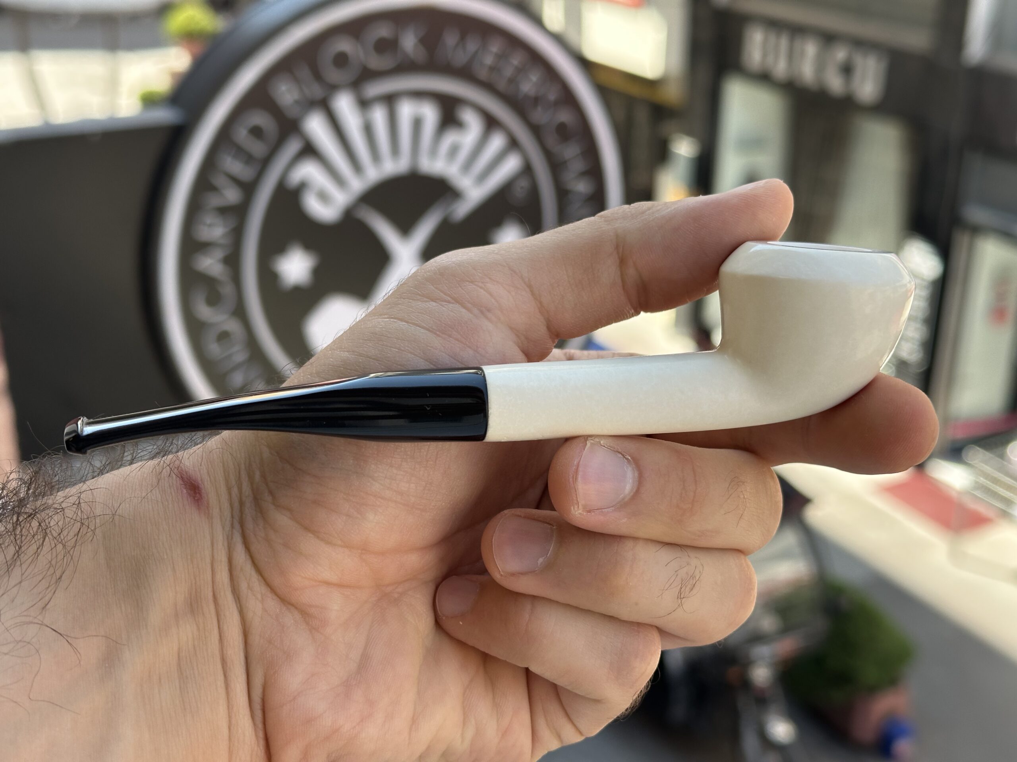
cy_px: 381
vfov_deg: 30.3
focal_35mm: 48
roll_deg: -0.8
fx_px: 1410
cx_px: 508
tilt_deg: -21.4
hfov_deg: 39.7
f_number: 1.78
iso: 64
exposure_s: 1/516
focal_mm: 6.86
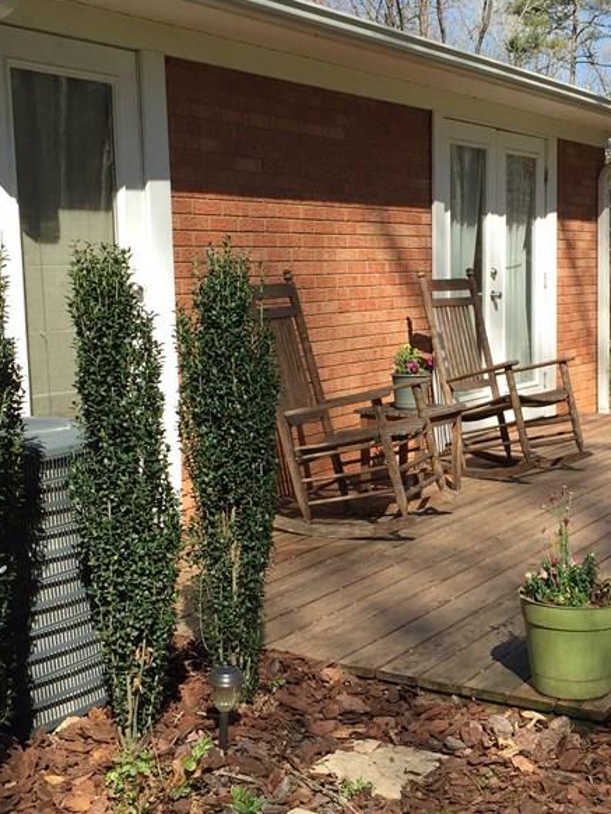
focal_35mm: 51
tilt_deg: -8.5
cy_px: 429
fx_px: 1199
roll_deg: +0.5
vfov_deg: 37.5
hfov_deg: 28.3
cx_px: 432
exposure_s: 1/942
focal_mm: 4.15
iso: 32
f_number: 2.2
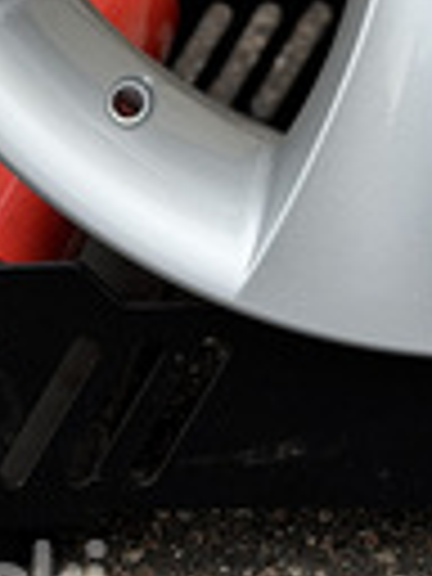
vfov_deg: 10.1
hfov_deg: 7.9
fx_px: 3112
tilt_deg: -11.7
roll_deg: +0.4
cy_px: -387
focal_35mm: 187
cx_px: 502
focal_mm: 6.76
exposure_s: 1/1838
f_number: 1.78
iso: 64
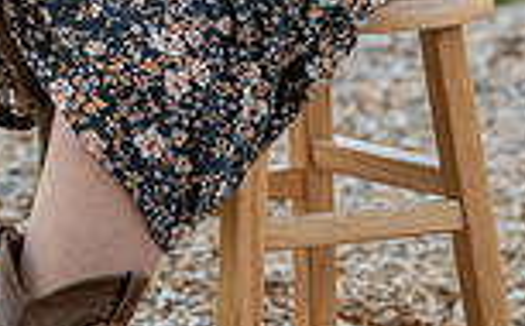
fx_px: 6213
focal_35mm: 435
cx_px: 242
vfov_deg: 3.0
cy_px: -329
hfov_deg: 4.8
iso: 100
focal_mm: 145
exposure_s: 1/125
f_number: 6.3
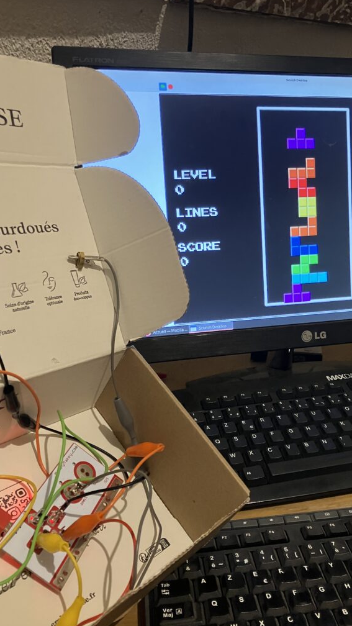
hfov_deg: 37.6
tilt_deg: -19.4
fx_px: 514
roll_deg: -2.4
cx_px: 216
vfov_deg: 62.6
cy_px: 311
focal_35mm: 31
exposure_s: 1/36
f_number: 1.8
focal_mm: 3.99
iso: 400
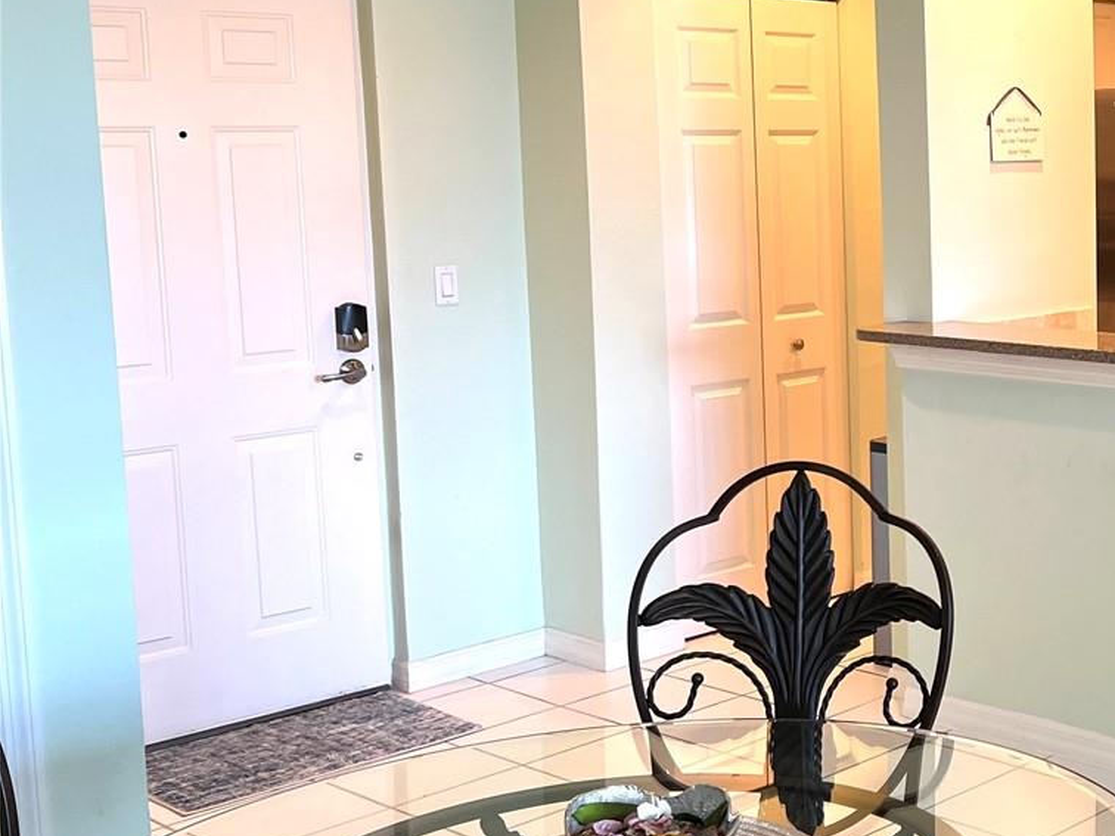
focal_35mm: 55
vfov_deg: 26.5
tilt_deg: -6.3
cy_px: 326
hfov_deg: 31.6
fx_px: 1772
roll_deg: -0.6
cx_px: 1178
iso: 80
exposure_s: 1/60
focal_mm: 5.7
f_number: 1.5
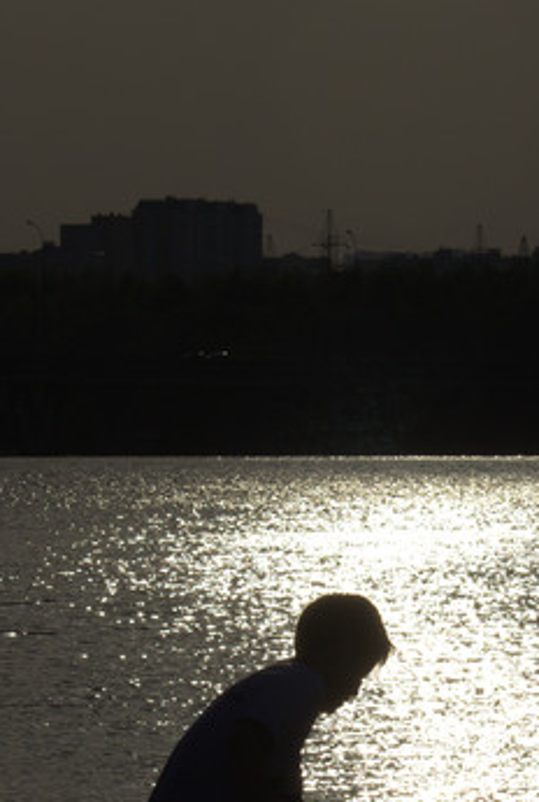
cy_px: 511
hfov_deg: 4.8
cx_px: 418
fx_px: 6407
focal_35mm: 287
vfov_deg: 7.2
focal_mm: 70
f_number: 16
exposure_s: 1/1250
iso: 100
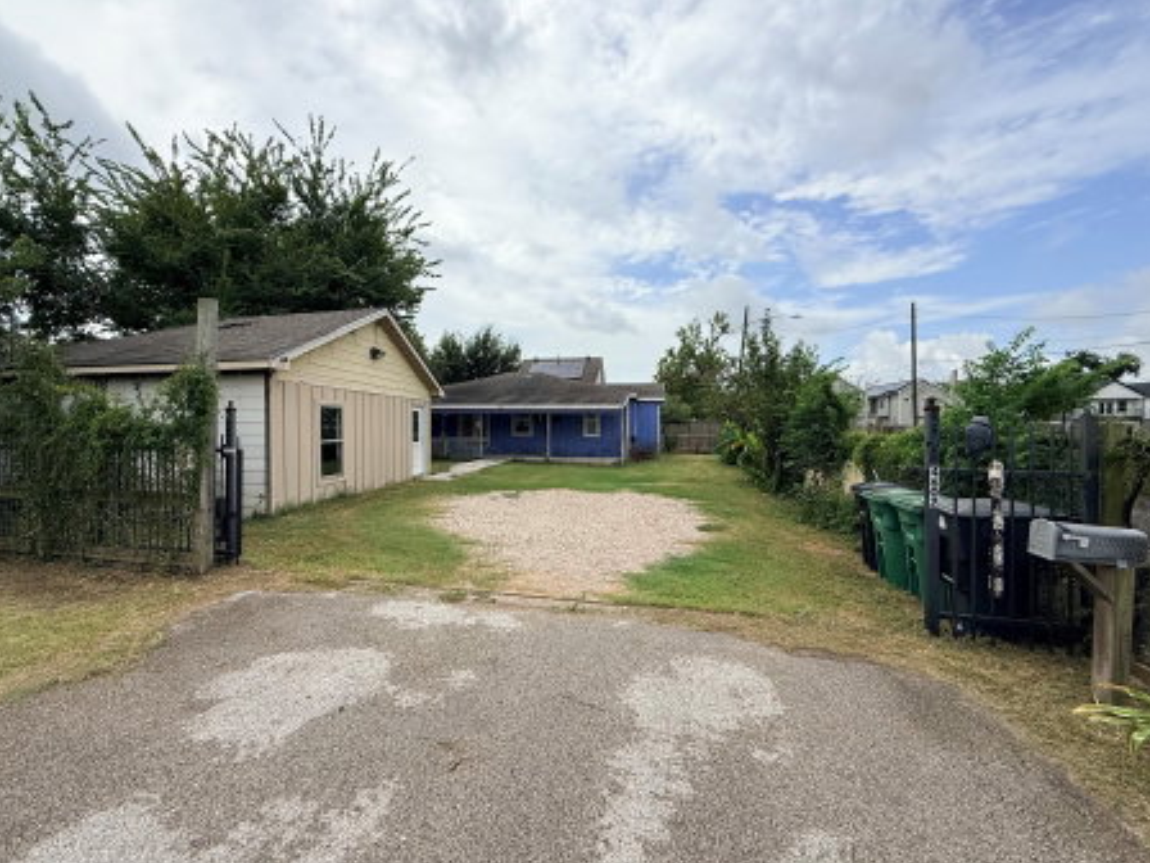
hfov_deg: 94.1
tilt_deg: -0.1
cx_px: 508
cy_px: 426
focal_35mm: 16
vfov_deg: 78.1
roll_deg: -0.8
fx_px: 532
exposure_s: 1/2410
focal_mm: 2.22
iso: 50
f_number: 2.2
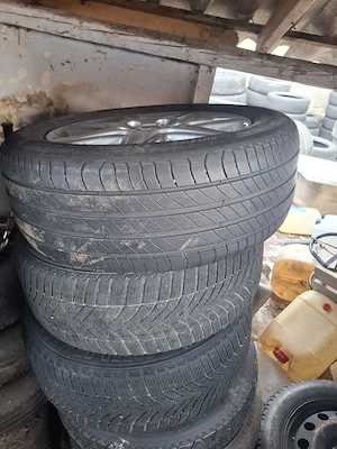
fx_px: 299
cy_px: 224
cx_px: 168
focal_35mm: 23
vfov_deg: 73.9
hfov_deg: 58.9
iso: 200
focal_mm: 5.54
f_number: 1.8
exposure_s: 1/50
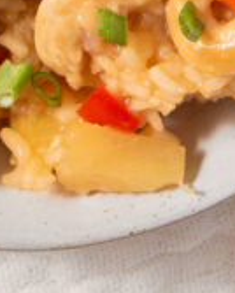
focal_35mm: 353
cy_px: -243
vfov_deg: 5.4
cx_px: 30
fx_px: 3063
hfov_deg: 4.4
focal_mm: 60
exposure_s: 1/8
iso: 100
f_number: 8
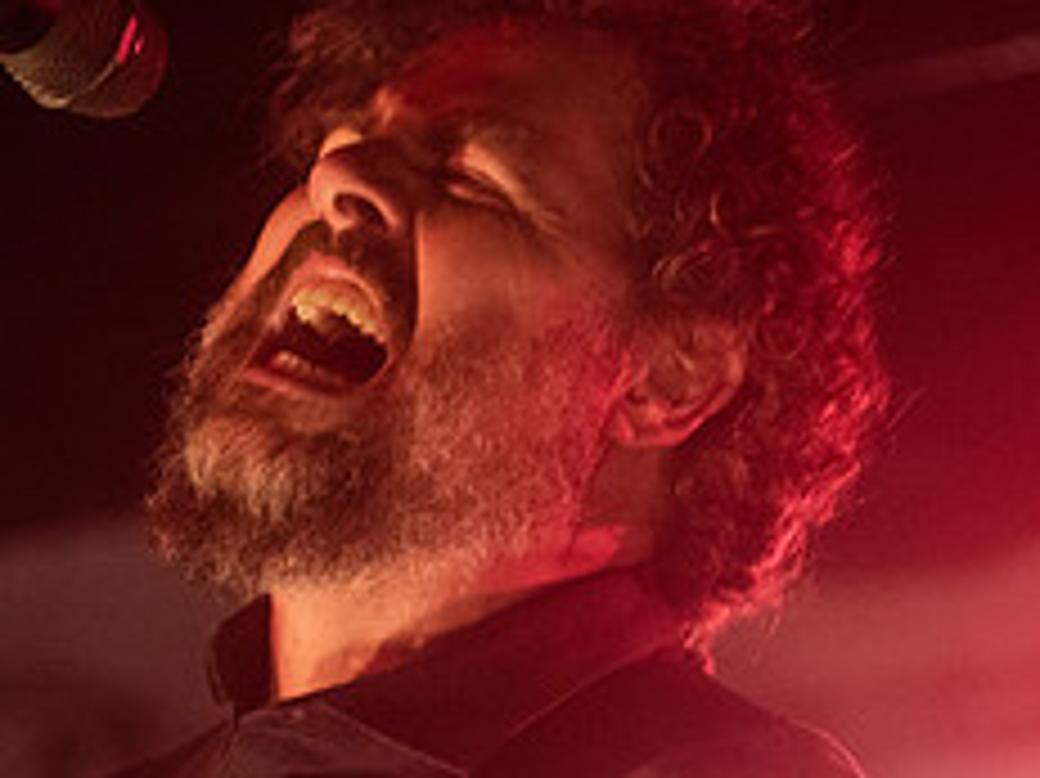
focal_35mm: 193
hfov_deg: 10.2
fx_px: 5795
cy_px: 573
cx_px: 297
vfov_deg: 7.7
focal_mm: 80
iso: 3200
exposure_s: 1/80
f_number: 3.2
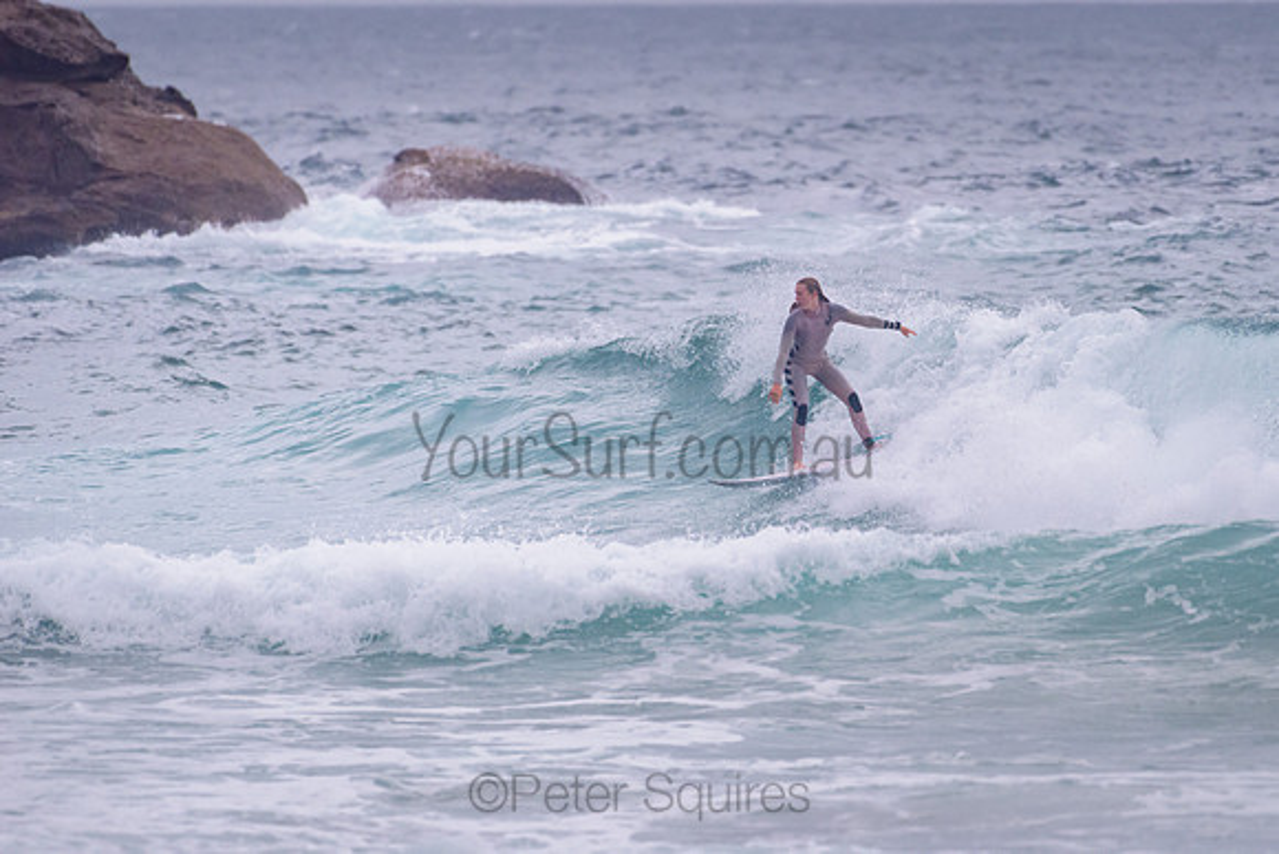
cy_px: 331
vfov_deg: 2.2
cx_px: 784
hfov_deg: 3.4
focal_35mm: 613
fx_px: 21780
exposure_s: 1/2000
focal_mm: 500
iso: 1000
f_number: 5.6
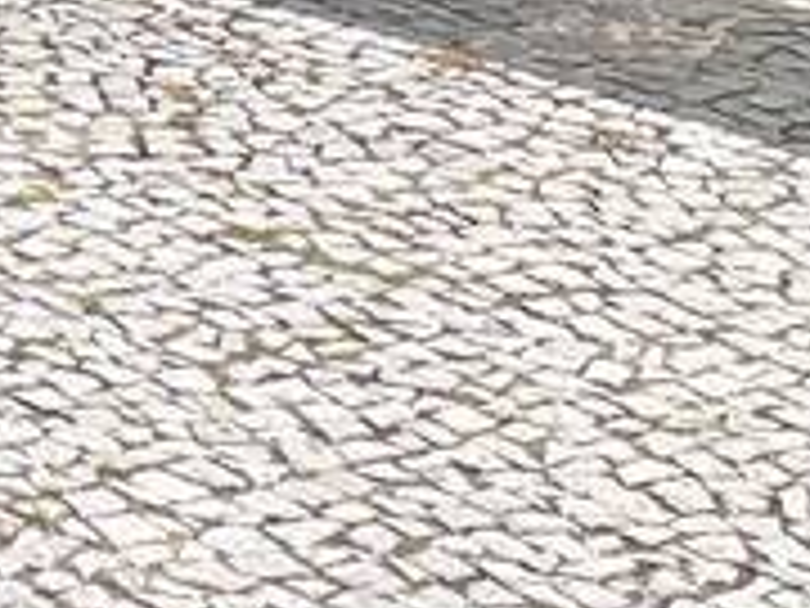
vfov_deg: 6.1
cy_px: -1725
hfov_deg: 8.6
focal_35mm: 208
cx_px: -1206
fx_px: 4867
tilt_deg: +6.5
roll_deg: +0.2
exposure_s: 1/954
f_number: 1.8
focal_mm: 4.25
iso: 25
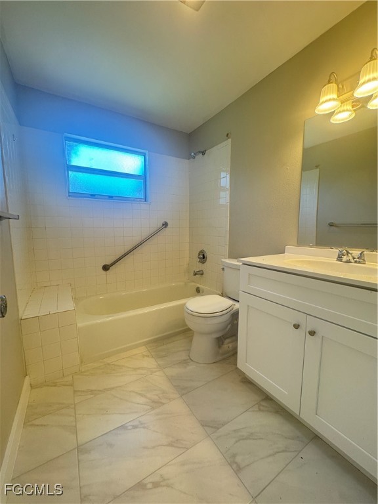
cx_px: 189
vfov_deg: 102.1
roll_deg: +1.0
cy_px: 252
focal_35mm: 14
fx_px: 204
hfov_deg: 85.7
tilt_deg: -7.1
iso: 160
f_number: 2.2
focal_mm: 2.22
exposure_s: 1/120
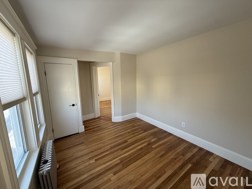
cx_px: 126
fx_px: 102
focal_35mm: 14
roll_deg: +0.7
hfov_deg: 102.1
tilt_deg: -8.9
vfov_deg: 85.7
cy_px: 94
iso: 100
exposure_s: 1/99
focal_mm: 2.22
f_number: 2.2
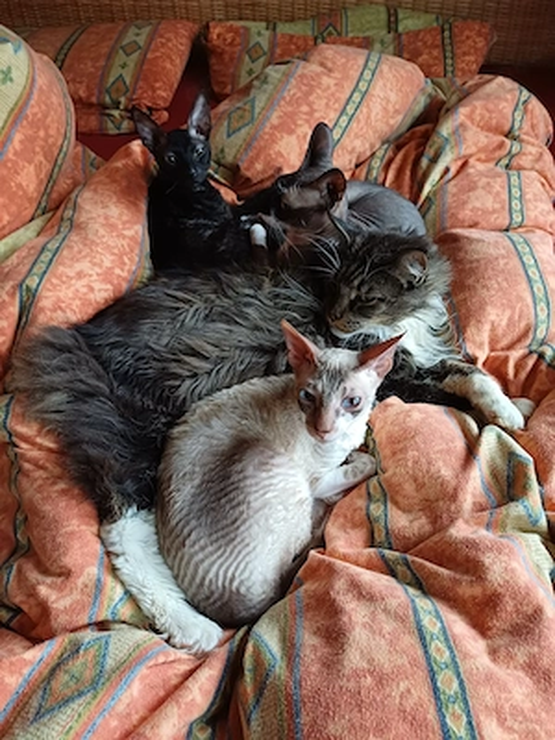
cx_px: 278
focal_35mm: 25
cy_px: 370
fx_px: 534
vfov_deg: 69.4
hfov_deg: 54.9
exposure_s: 1/33
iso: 400
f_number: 1.8
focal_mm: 4.65
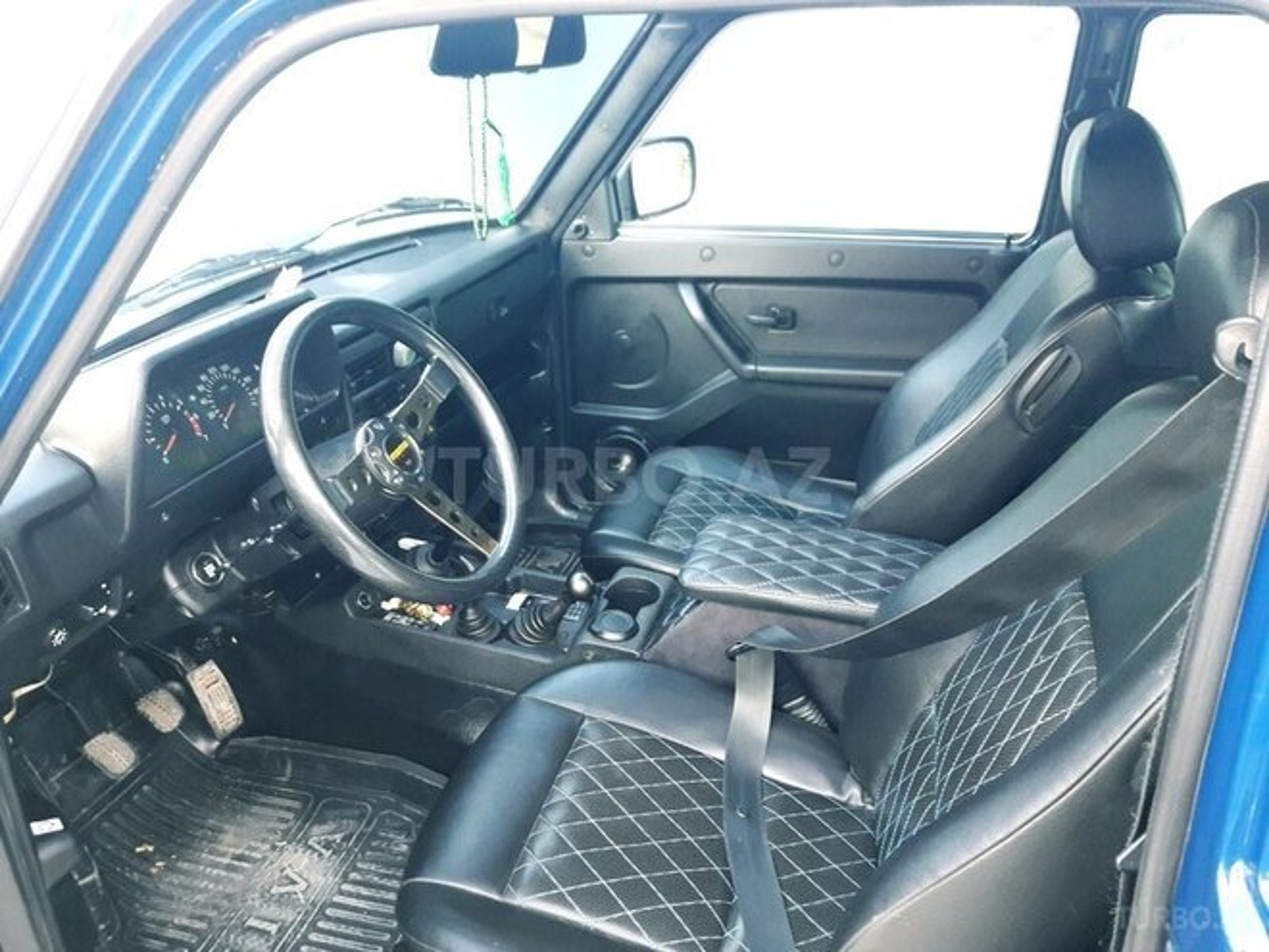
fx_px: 1026
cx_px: 634
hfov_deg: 63.4
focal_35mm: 28
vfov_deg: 49.7
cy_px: 476
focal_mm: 3.7
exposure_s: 1/25
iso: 160
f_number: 1.9
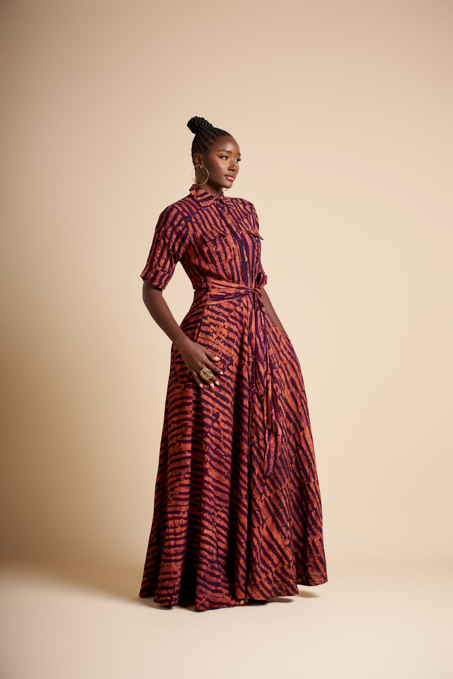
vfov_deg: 27.0
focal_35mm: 75
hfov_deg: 18.2
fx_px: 1415
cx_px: 226
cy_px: 340
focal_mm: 75
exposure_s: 1/250
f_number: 5.6
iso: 100
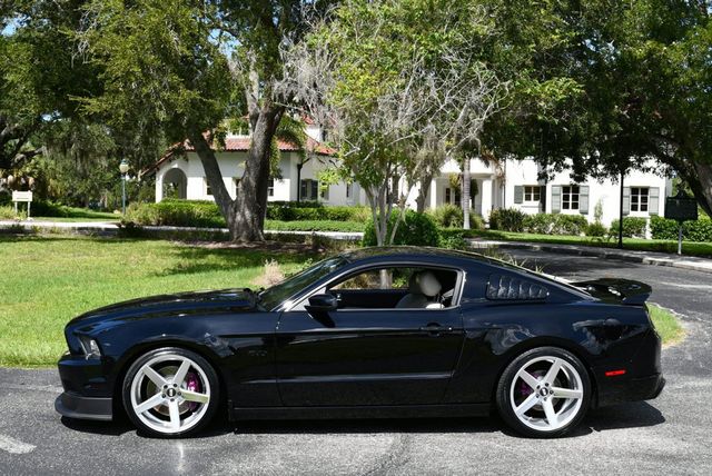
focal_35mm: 44
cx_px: 356
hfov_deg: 44.5
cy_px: 238
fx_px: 871
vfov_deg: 30.6
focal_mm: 22
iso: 110
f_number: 8
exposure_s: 1/250
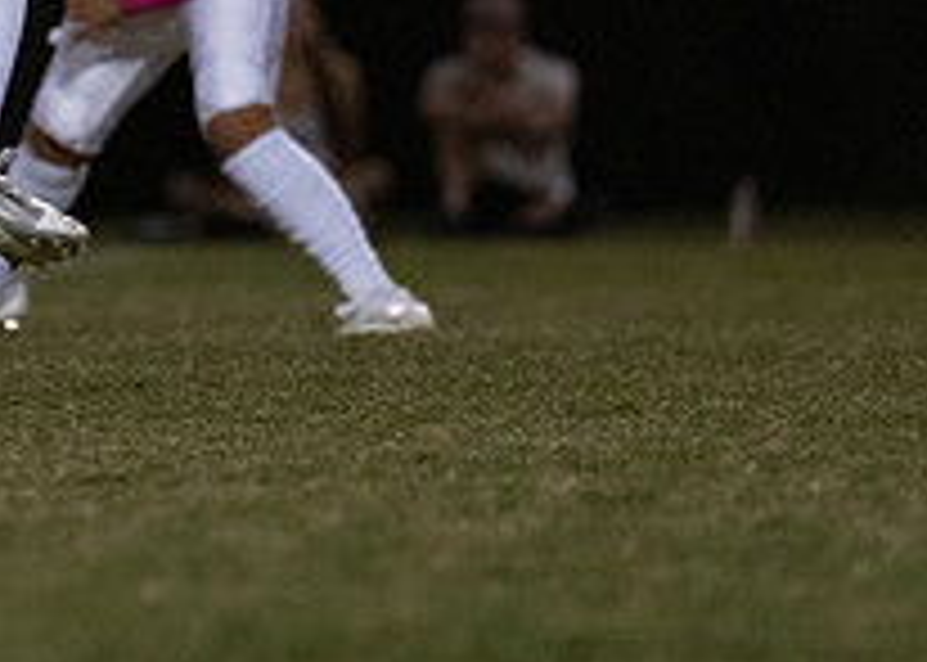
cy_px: -31
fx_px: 18318
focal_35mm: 696
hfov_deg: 2.9
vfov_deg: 2.1
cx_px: -7
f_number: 2.8
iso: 6400
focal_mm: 200
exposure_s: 1/1000
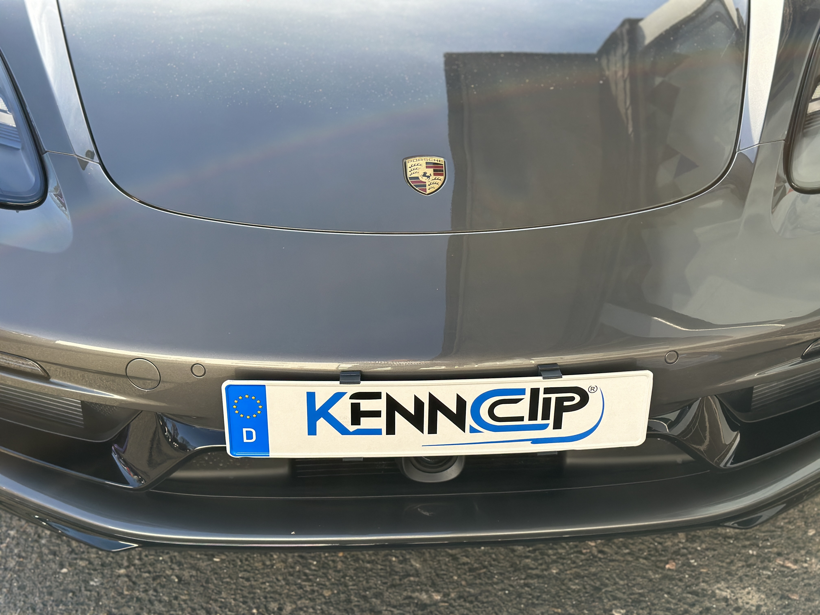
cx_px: 410
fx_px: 1137
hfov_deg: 39.7
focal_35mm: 48
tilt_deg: -25.0
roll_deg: -0.8
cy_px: 308
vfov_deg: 30.3
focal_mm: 6.86
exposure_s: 1/911
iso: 80
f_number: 1.78
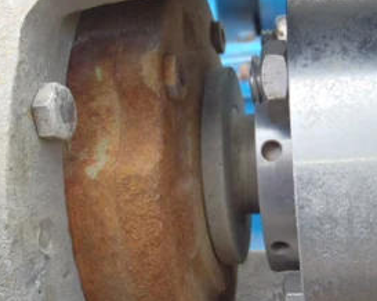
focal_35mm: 53
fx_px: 591
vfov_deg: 28.6
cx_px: 171
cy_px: 159
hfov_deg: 35.4
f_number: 4.7
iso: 400
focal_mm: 6.64
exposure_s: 1/160
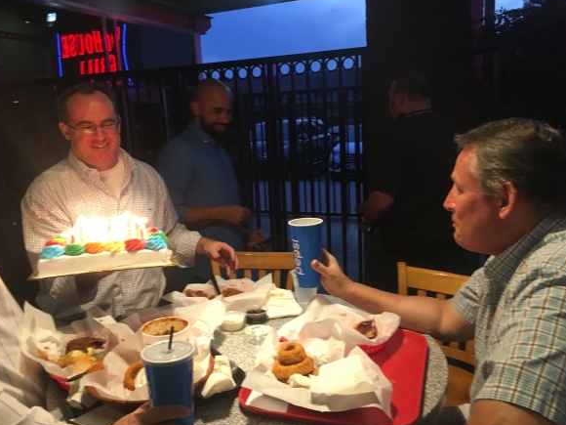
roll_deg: +3.2
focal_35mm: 32
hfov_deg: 56.8
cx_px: 284
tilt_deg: -9.5
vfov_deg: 44.1
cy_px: 227
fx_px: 523
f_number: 2.2
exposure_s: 1/30
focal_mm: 4.15
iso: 160
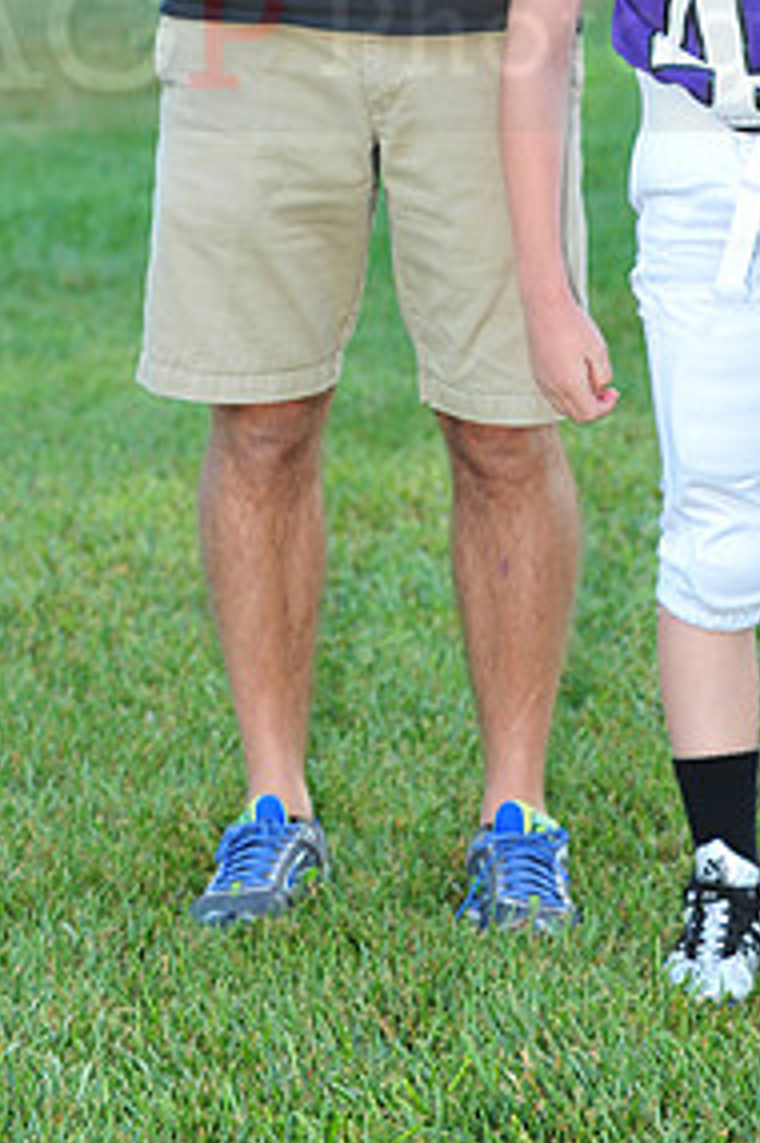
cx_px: 612
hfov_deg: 9.6
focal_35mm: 142
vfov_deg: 14.2
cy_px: 4
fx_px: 4507
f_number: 4.5
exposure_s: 1/60
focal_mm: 70
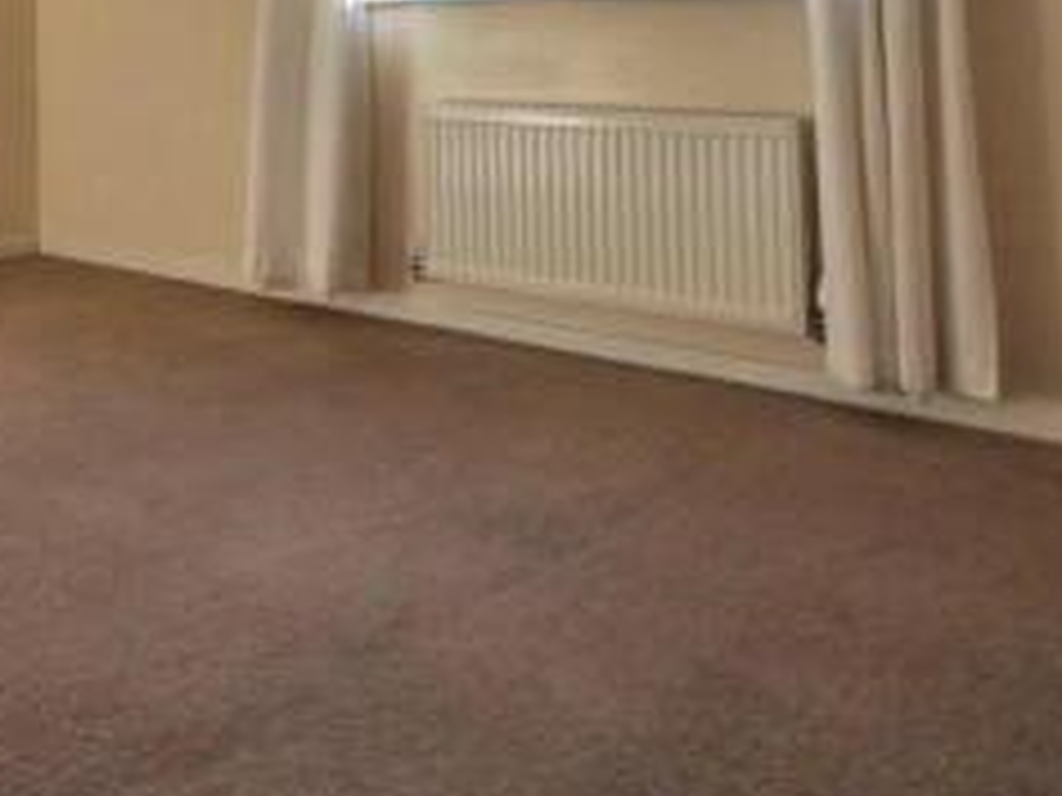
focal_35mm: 40
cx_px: 40
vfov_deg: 32.0
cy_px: -67
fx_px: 1227
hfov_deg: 41.7
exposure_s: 1/200
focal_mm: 10
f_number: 7.1
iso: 320
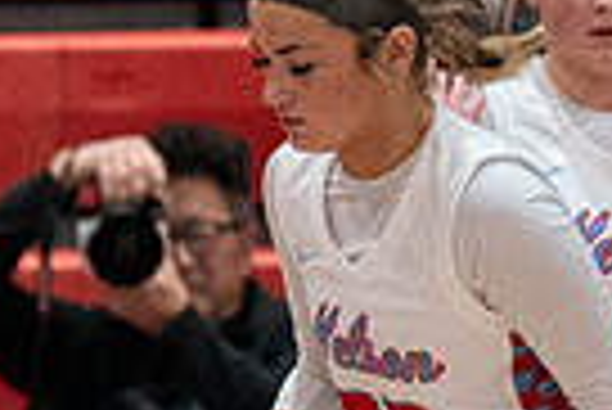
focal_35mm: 1473
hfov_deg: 1.4
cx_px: -410
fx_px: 25067
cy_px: 773
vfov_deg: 0.9
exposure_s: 1/1000
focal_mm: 200
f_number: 2.8
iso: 4000
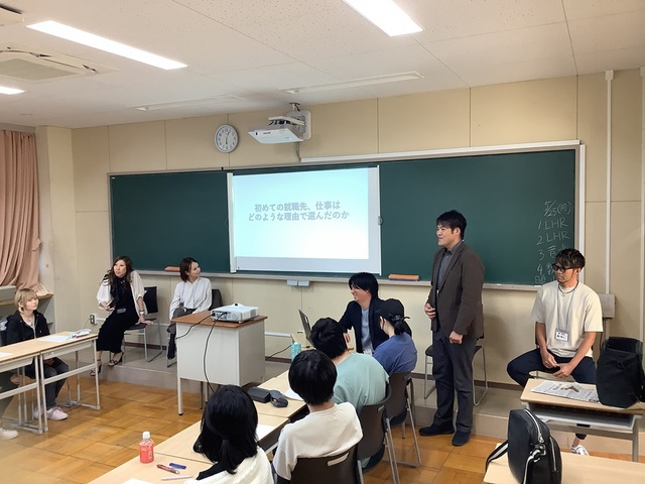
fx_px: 578
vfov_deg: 45.4
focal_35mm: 31
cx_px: 322
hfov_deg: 58.4
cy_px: 242
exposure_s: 1/60
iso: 80
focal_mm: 3.3
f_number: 2.4
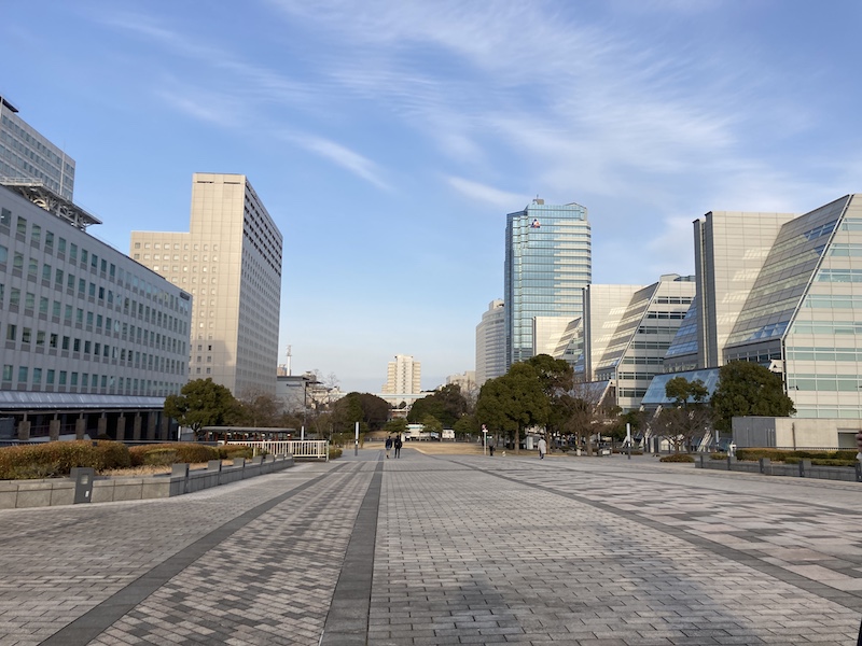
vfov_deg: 49.7
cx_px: 431
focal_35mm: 28
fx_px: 697
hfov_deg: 63.4
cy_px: 323
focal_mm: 3.99
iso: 20
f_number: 1.8
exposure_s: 1/1230
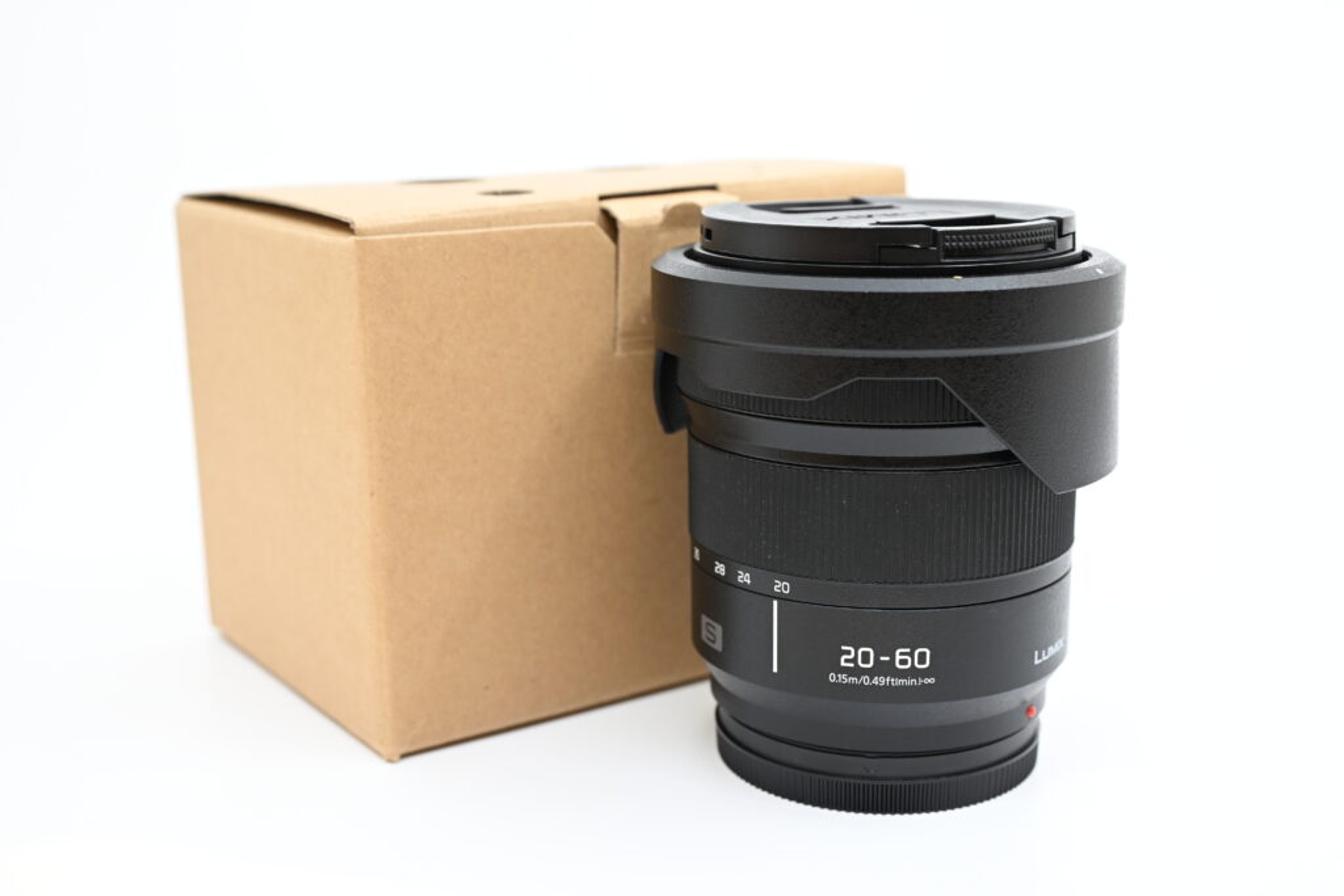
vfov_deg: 30.5
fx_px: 1643
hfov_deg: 44.5
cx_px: 672
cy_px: 448
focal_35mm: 44
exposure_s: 1/100
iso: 800
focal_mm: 44
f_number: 7.1
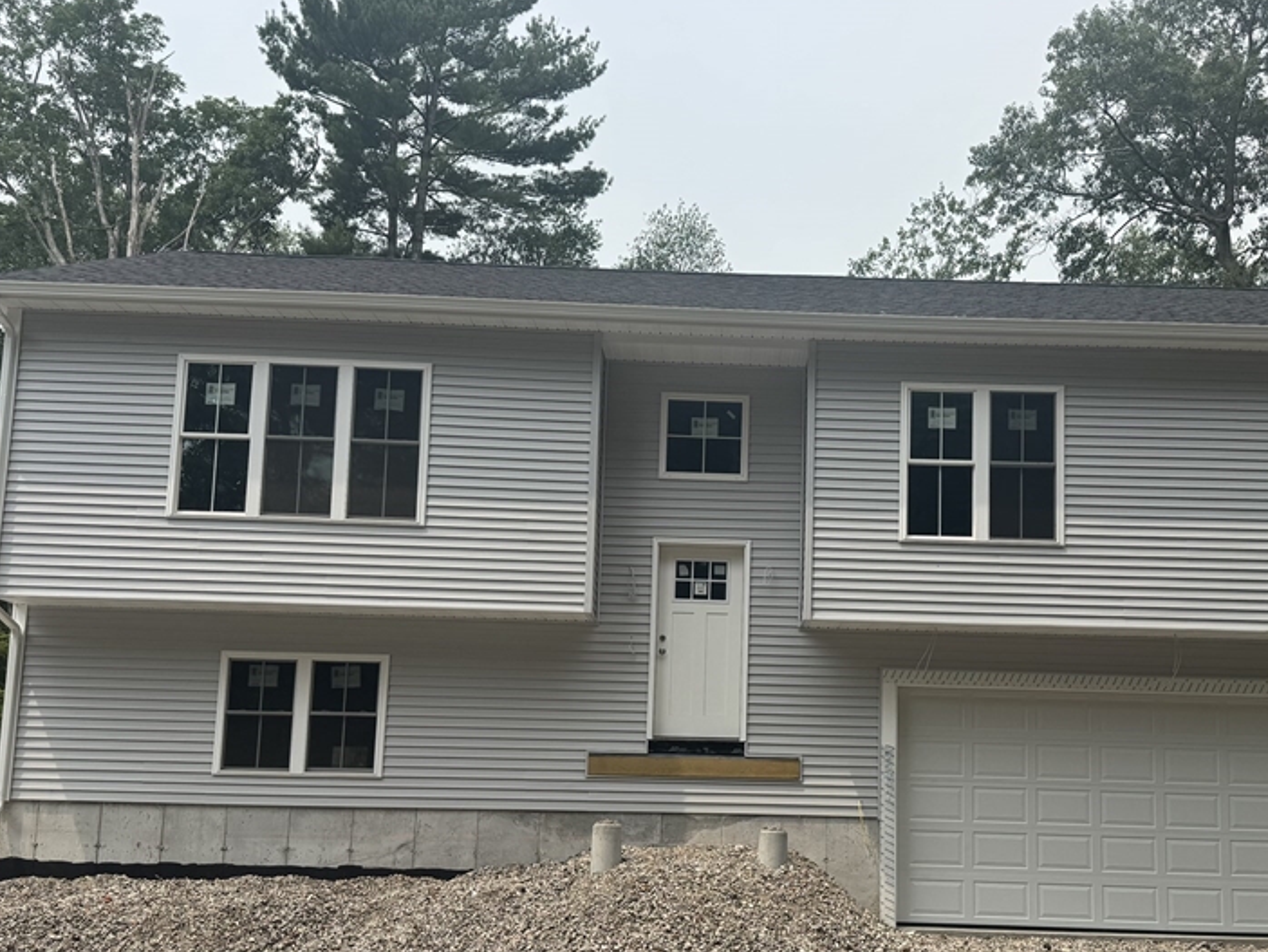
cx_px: 768
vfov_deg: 40.3
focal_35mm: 35
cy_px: 627
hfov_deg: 52.2
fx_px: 1283
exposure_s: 1/3413
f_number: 1.78
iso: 80
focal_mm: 6.76
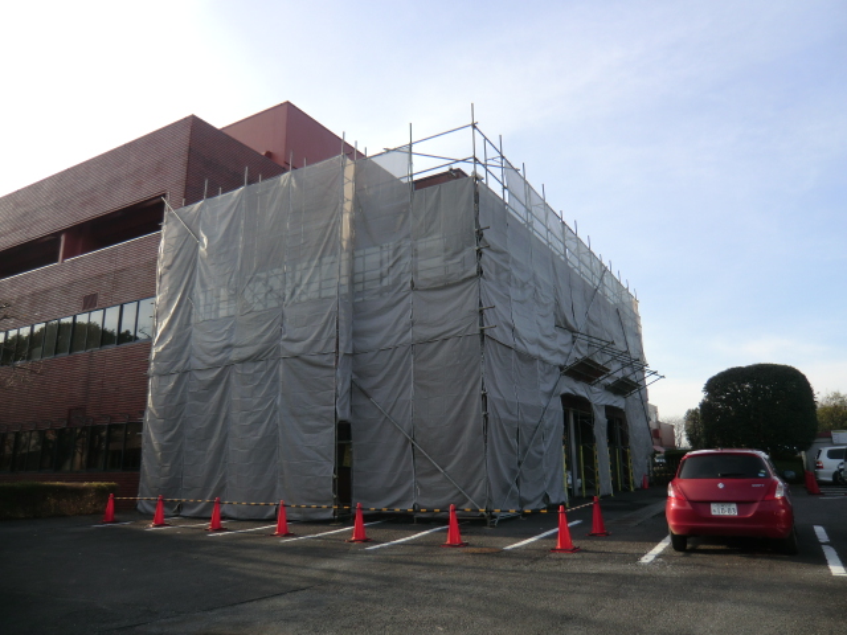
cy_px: 318
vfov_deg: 56.8
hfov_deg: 71.6
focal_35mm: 24
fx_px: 587
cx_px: 424
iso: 64
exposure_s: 1/400
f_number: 3.2
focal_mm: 4.3
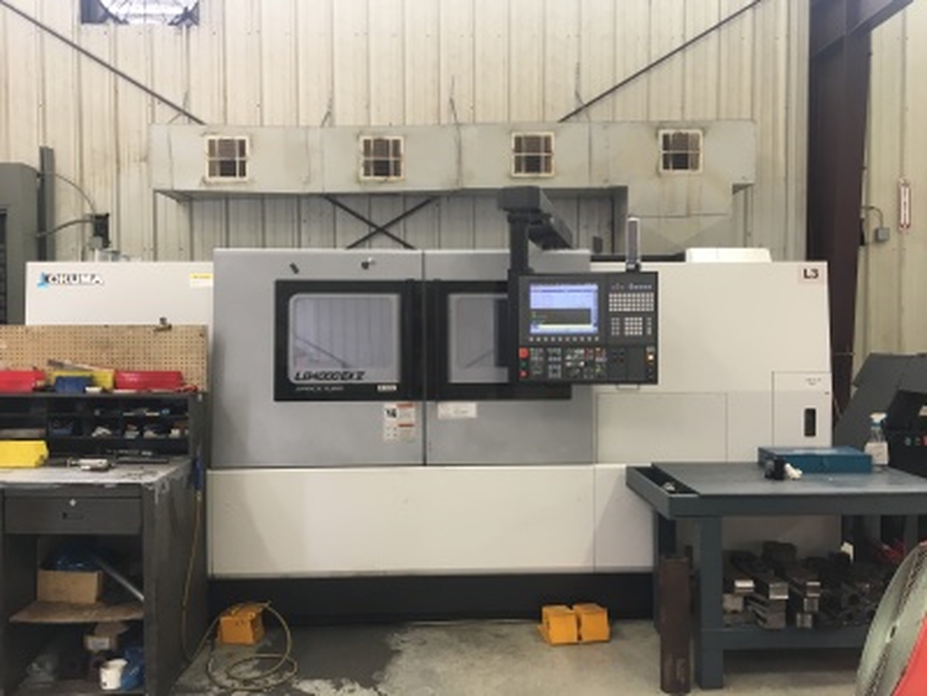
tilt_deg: -1.8
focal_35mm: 29
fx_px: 777
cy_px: 348
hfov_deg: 61.7
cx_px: 464
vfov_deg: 48.2
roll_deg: +0.2
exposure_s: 1/30
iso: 64
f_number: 2.2
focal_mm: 4.15
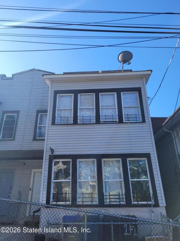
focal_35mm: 26
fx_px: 180
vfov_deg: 67.3
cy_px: 120
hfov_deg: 53.0
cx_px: 90
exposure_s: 1/1157
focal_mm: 5.4
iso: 40
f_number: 1.8
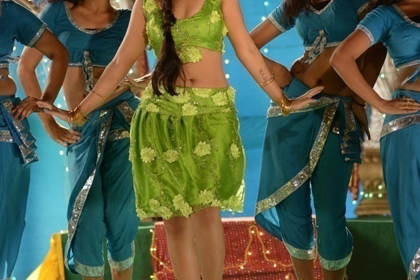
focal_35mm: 238
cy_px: 122
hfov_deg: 8.6
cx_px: 213
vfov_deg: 5.8
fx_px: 2778
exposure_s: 1/400
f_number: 3.2
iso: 1600
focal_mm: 125
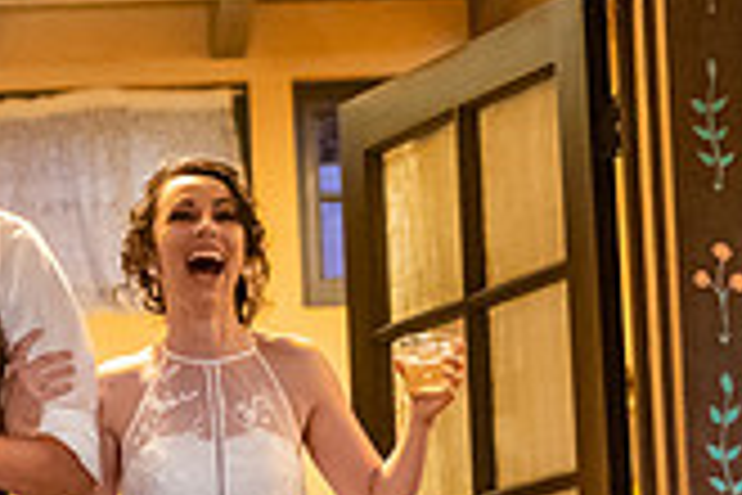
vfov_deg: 6.2
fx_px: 4534
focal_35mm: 220
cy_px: 533
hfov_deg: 9.3
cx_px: 39
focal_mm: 55
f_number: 1.8
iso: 2500
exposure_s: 1/200
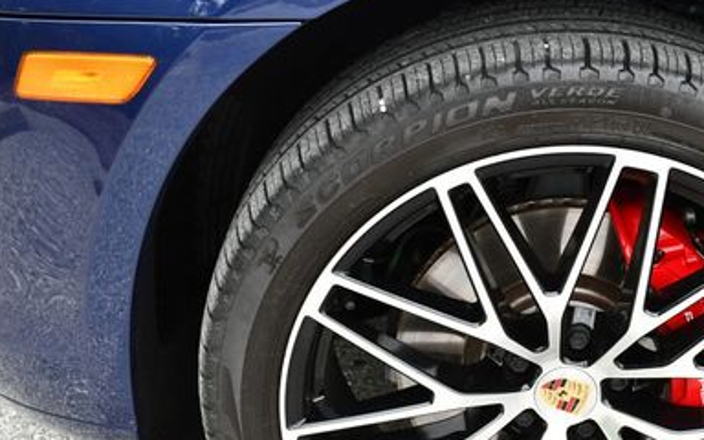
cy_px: 350
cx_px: 550
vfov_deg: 19.0
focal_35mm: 68
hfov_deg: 29.6
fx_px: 1305
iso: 400
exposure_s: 1/250
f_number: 5
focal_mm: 20
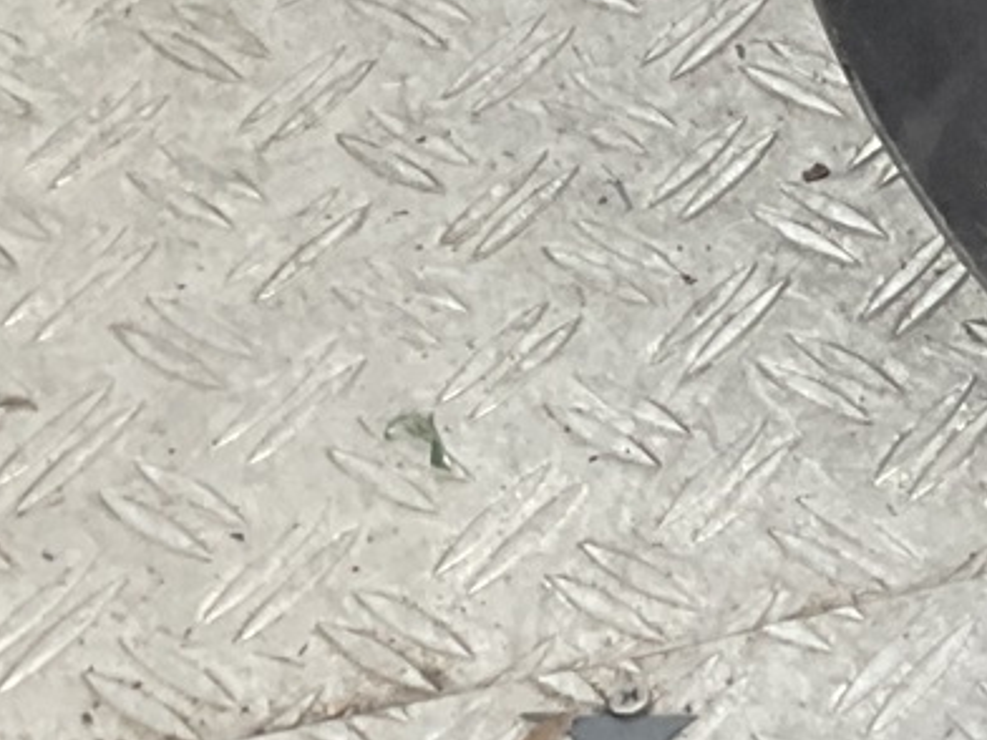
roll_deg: -8.8
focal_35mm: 149
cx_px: 2440
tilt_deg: -29.9
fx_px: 4248
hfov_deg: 11.0
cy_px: -1037
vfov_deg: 9.0
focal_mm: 3
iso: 20
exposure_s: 1/100
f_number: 1.8
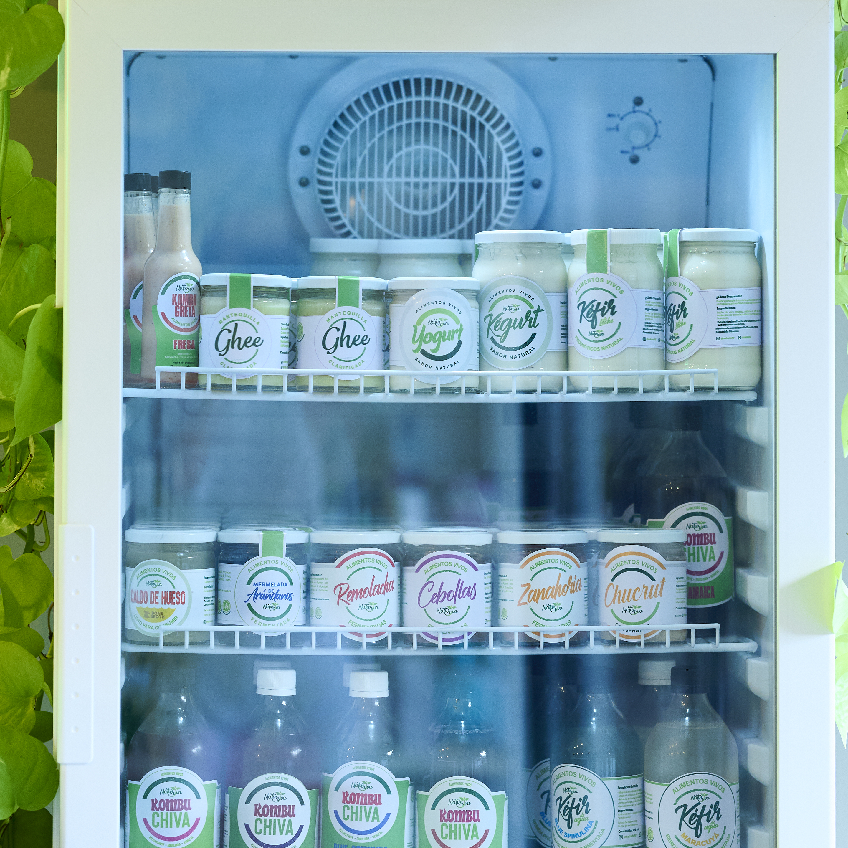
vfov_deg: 11.6
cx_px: 418
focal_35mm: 149
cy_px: 70
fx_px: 4130
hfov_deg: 11.7
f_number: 2.8
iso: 500
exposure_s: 1/125
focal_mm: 85
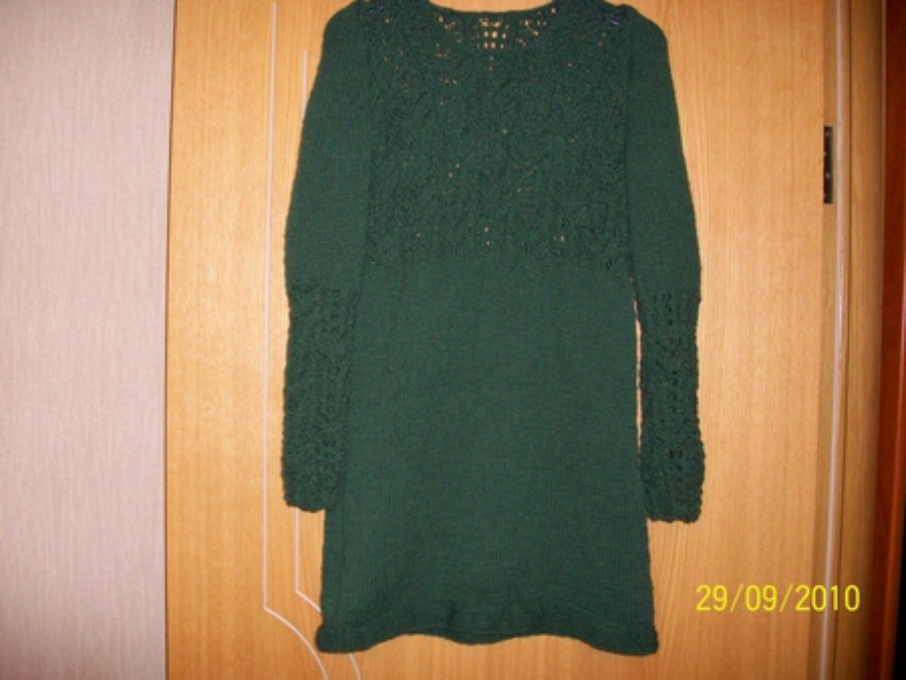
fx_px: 890
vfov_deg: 41.8
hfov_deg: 53.9
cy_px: 340
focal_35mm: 34
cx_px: 453
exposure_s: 1/60
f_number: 2.8
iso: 160
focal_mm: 5.7
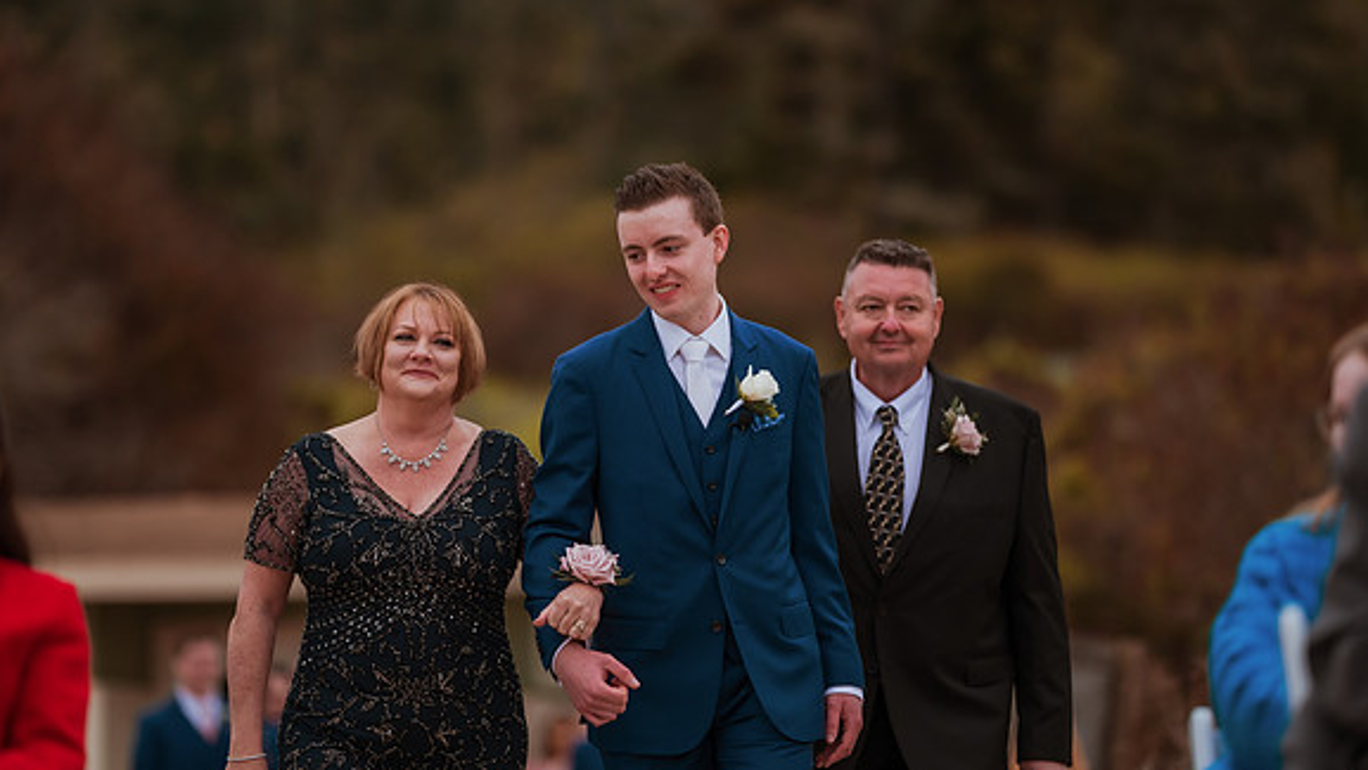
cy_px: 372
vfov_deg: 8.6
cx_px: 685
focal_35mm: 142
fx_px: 5153
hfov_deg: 15.1
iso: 500
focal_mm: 135
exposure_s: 1/3200
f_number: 1.8
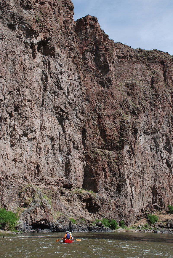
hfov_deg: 32.0
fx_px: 302
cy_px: 129
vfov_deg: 46.3
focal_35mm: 42
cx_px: 86
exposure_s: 1/250
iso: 160
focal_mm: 28
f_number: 8
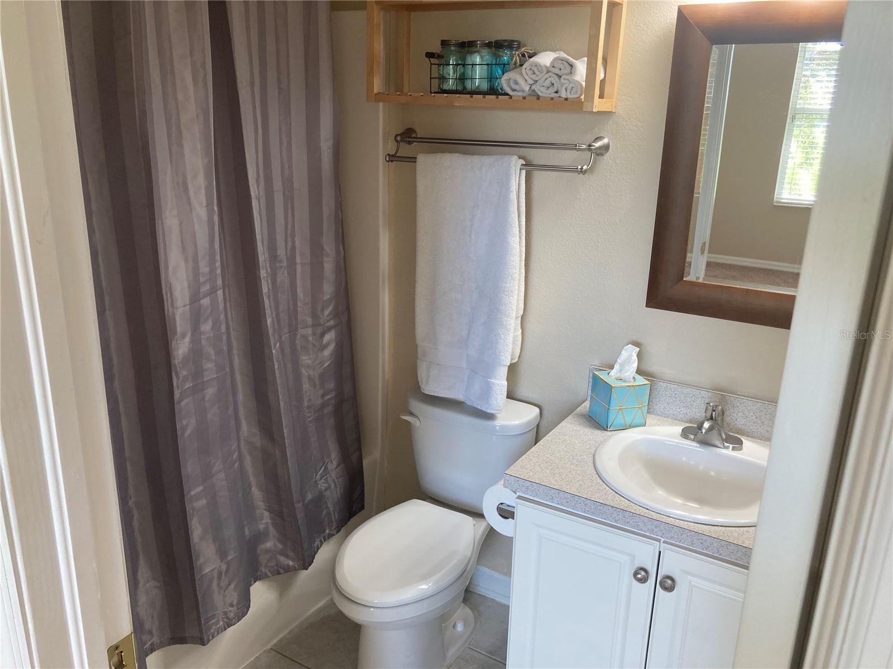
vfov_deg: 49.7
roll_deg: -1.8
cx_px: 446
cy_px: 334
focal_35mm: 28
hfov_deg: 63.4
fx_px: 722
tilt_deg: -16.6
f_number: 1.8
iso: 50
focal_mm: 3.99
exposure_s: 1/60
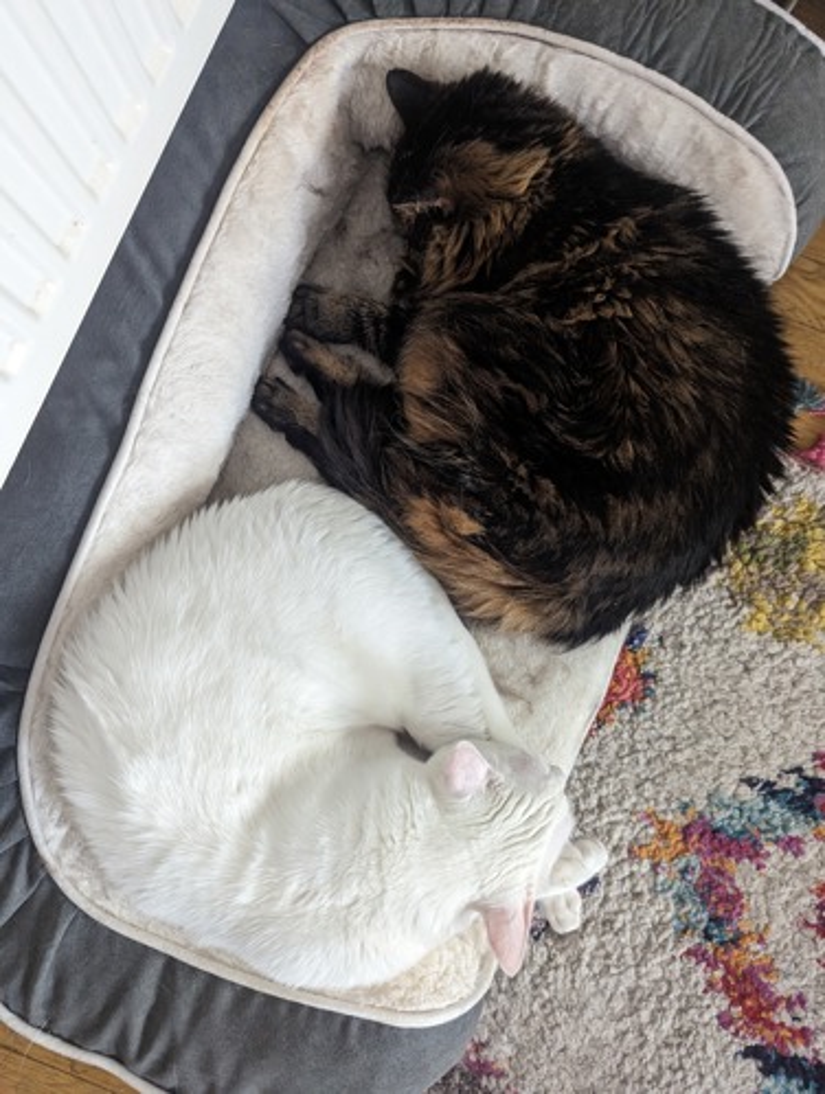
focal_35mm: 24
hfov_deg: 57.0
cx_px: 412
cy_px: 547
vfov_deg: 71.5
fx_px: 760
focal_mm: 6.81
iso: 222
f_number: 1.85
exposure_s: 1/23.8
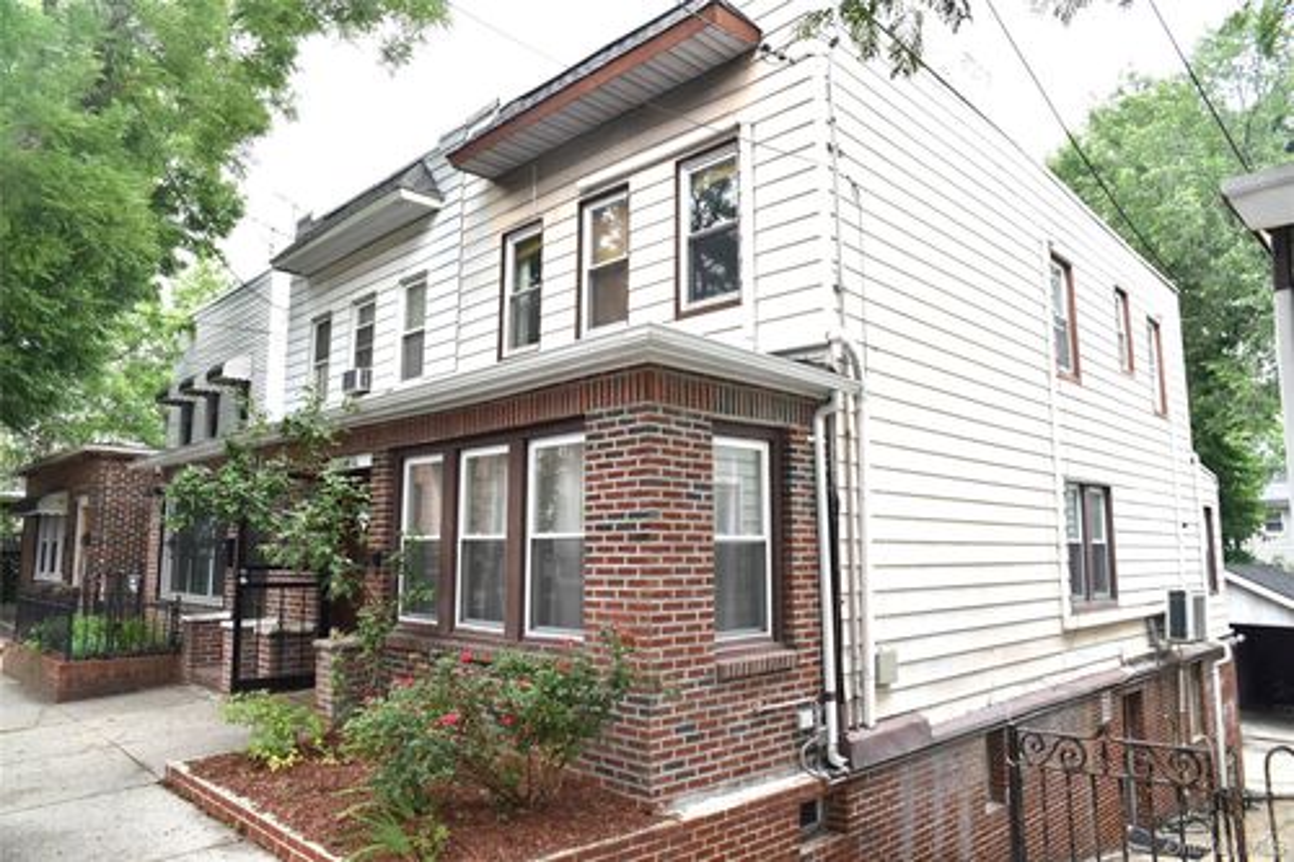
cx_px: 647
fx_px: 862
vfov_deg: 53.1
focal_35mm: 24
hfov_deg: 73.8
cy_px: 431
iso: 1600
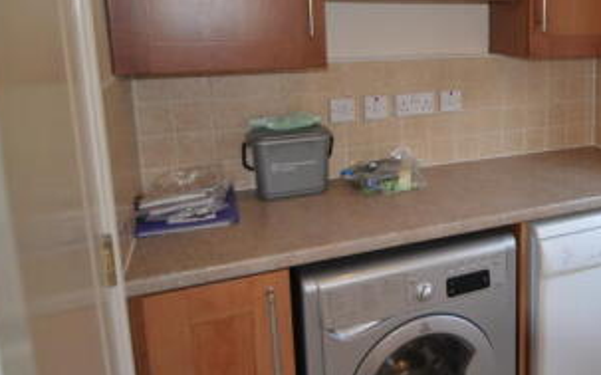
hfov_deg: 53.7
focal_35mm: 33
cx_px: 493
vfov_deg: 37.7
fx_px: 540
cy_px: 116
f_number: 3.5
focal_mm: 10
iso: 200
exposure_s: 1/25
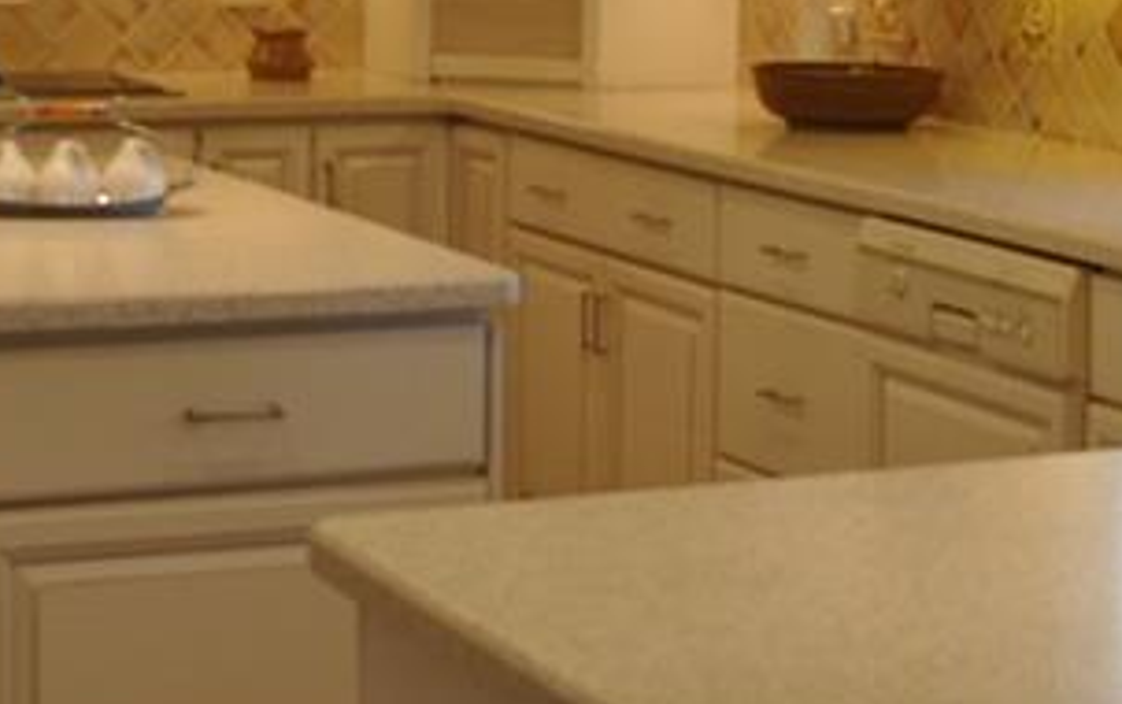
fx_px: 3152
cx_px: 904
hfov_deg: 20.0
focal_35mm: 103
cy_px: 109
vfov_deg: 12.7
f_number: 5
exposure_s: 1/100
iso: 400
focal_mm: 20
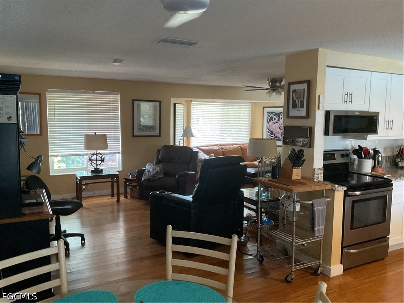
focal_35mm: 29
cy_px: 152
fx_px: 338
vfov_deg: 48.2
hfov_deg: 61.7
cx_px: 202
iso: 250
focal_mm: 3
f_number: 1.8
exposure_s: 1/60
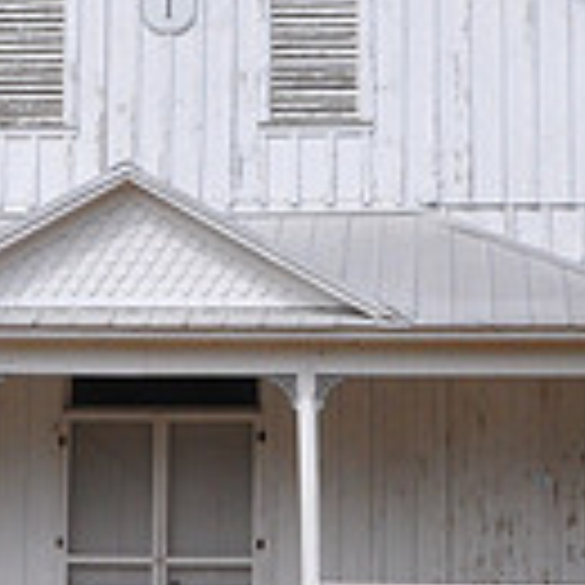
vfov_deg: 14.0
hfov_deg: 13.9
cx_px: 180
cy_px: 281
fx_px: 2390
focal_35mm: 125
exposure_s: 1/125
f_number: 25
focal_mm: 22
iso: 720
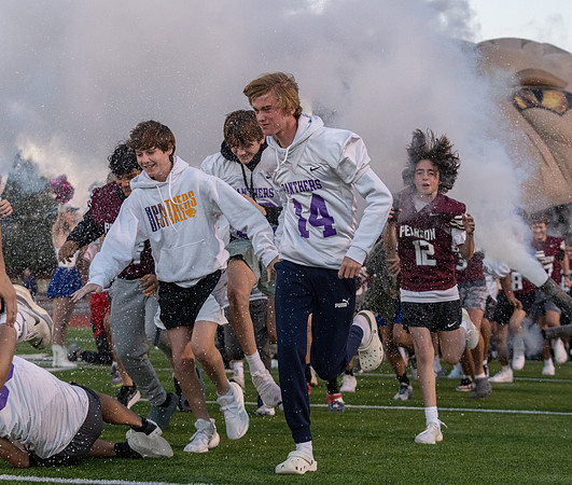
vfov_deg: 19.4
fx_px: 1415
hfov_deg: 22.8
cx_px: 364
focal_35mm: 82
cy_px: 242
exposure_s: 1/1250
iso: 3200
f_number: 4
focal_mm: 70
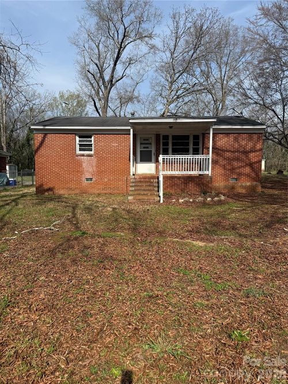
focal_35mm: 24
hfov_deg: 56.8
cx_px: 144
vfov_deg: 71.6
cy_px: 192
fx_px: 266
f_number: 1.78
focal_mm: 6.76
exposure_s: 1/4673
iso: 80
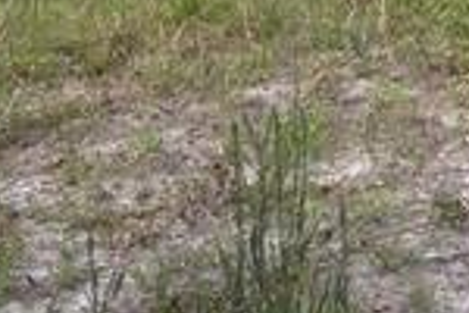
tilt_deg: -5.0
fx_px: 1902
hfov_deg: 12.9
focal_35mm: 146
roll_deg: +0.3
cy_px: -235
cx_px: 810
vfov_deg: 9.0
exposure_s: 1/384
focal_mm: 4.12
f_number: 2.4
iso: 50
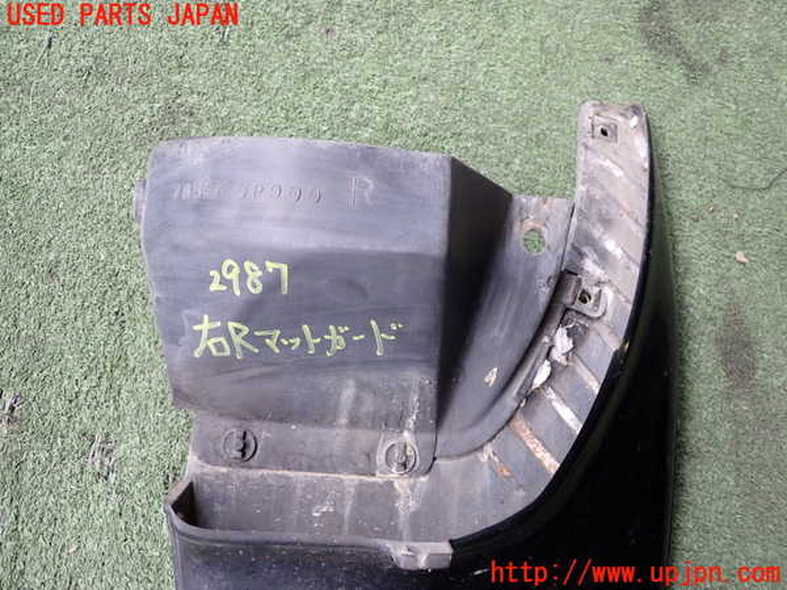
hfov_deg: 60.0
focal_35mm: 30
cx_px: 394
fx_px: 682
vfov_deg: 46.8
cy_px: 295
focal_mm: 5.4
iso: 200
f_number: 2.3
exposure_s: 1/125
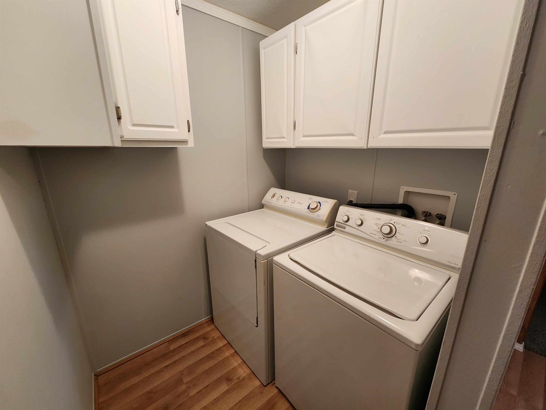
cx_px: 273
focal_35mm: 13
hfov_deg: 106.2
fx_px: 205
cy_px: 205
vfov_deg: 89.9
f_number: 2.2
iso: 320
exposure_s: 1/40
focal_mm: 2.2
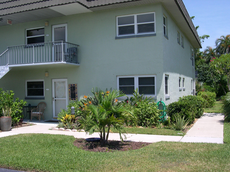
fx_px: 252
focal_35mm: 38
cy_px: 86
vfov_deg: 37.7
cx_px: 115
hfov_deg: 49.0
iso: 100
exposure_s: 1/227
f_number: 7.6
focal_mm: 8
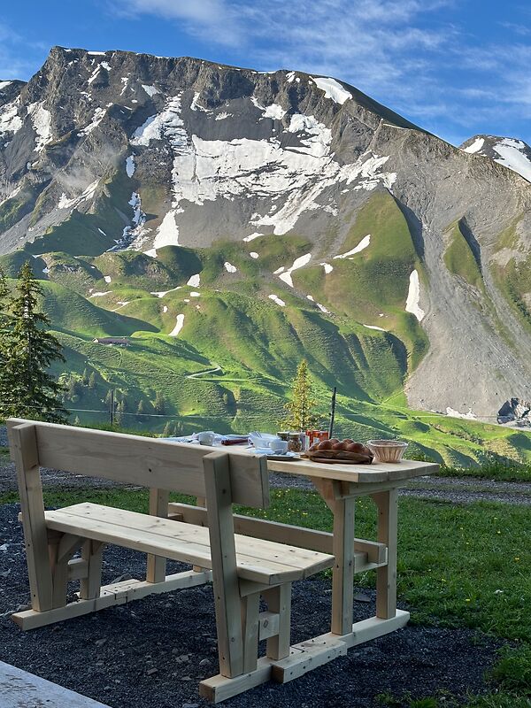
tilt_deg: -0.4
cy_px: 354
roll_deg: -1.9
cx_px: 266
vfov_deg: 39.7
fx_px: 982
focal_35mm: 48
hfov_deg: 30.3
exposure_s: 1/1848
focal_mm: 6.86
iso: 64
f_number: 1.78
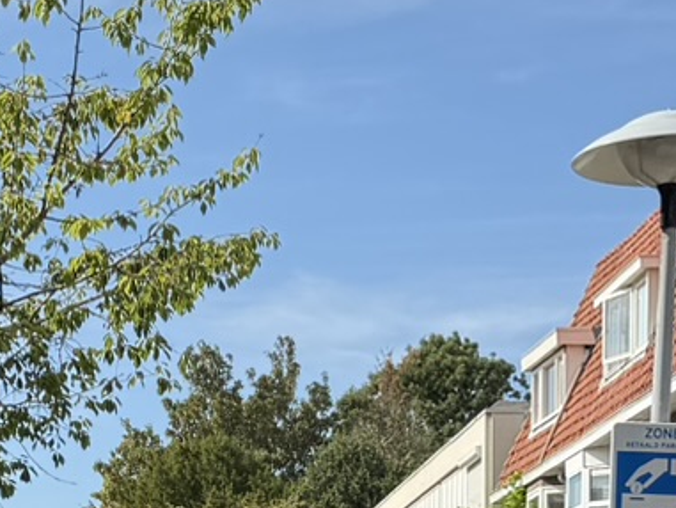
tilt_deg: +3.3
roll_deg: -0.1
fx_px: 2520
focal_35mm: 129
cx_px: 160
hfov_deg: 15.2
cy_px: 602
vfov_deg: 11.3
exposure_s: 1/4167
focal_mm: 6.76
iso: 80
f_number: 1.78
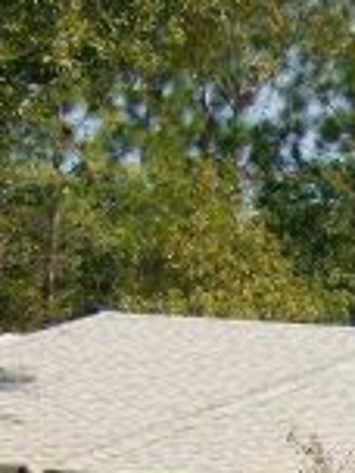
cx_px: 592
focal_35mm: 152
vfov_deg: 12.4
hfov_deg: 9.4
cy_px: 691
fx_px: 2078
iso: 100
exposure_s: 1/589
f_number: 4.7
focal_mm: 6
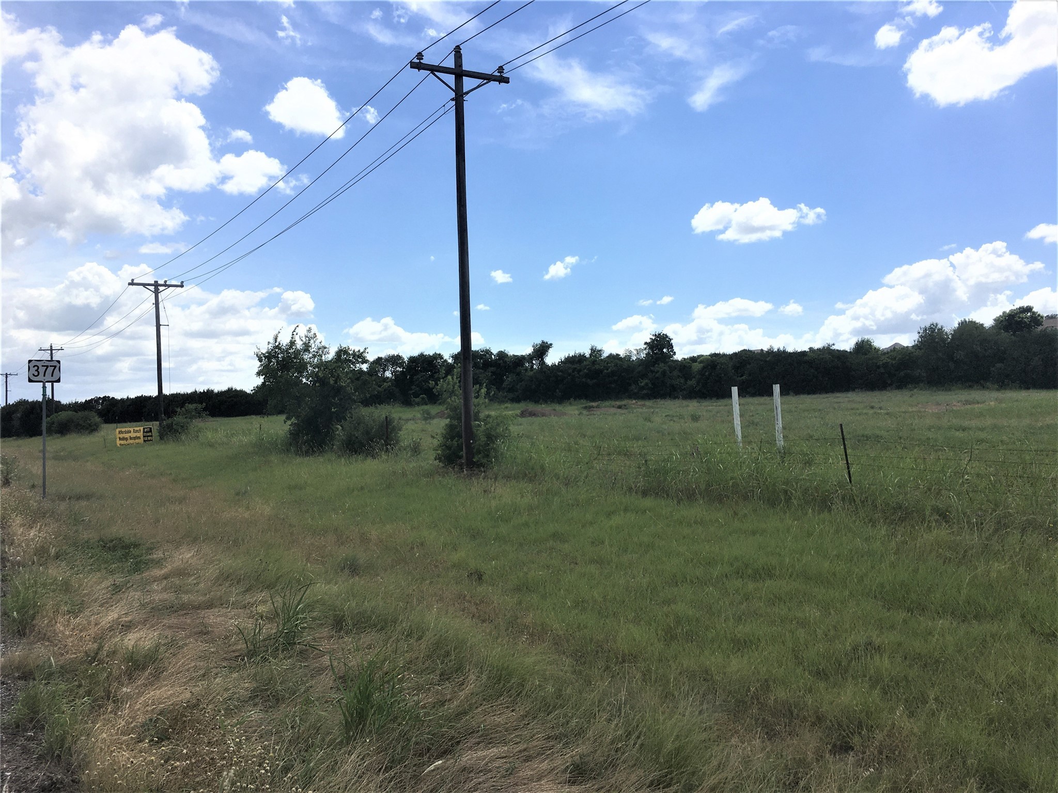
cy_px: 396
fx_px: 886
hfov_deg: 61.7
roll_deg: +2.3
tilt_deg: +3.3
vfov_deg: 48.2
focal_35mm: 29
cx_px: 529
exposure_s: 1/2262
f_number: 2.2
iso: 25
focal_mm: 4.15
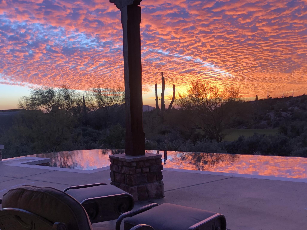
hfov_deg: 45.6
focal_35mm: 41
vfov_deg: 34.8
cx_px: 126
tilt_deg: -6.1
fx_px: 364
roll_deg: +3.1
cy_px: 151
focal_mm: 4
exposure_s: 1/120
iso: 125
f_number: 1.8
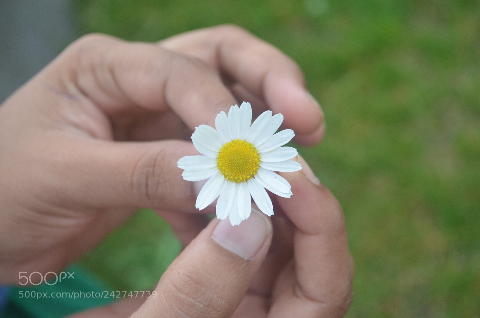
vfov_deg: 22.5
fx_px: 798
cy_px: 159
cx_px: 240
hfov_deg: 33.5
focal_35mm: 60
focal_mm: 40
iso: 800
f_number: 5.6
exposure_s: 1/60
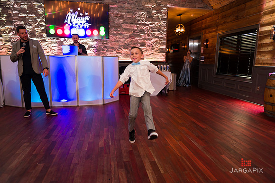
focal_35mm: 24
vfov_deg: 53.1
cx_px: 138
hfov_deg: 73.8
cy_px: 92
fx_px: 183
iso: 1250
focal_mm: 24
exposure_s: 1/125
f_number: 3.2
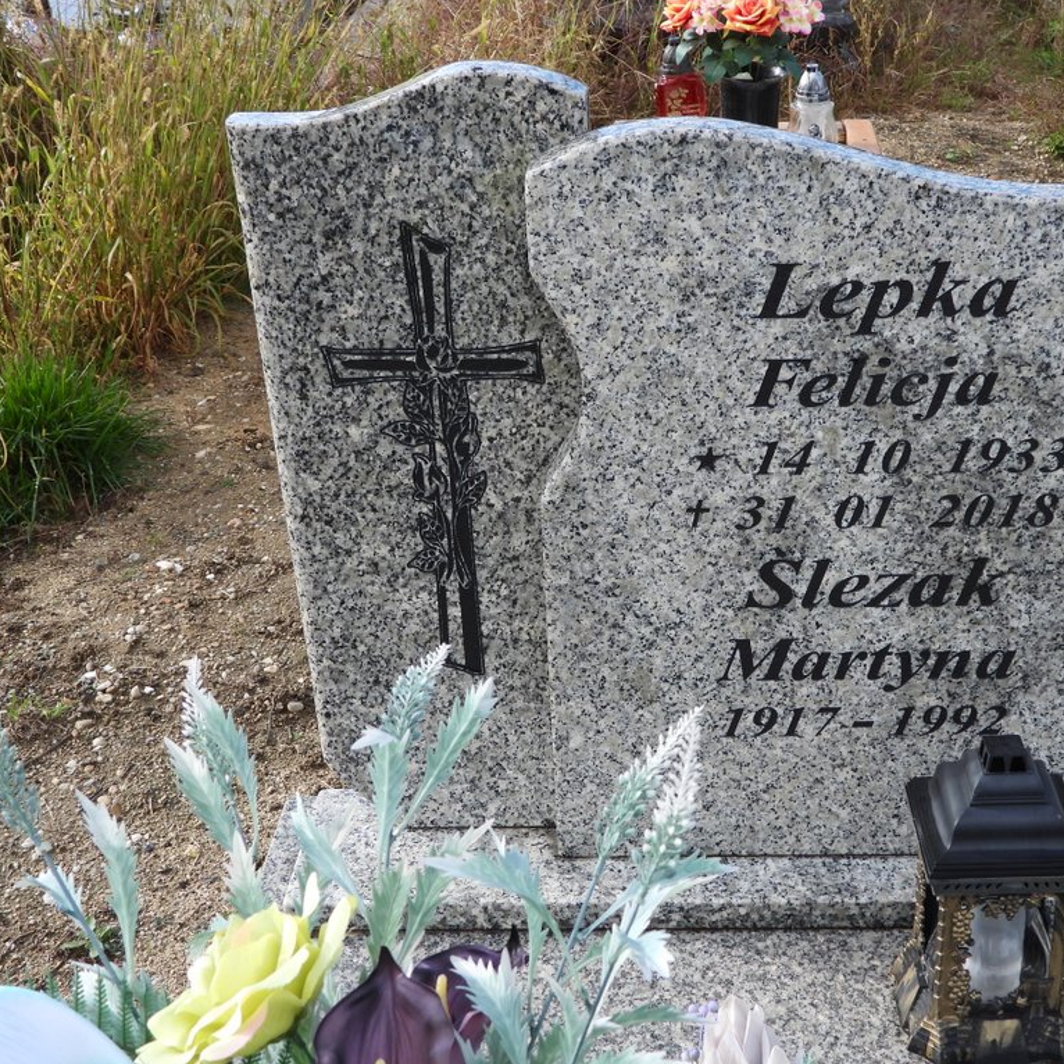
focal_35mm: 52
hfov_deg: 32.6
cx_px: 674
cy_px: 532
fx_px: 1808
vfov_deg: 32.8
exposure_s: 1/400
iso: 100
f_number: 3.2
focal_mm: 7.9
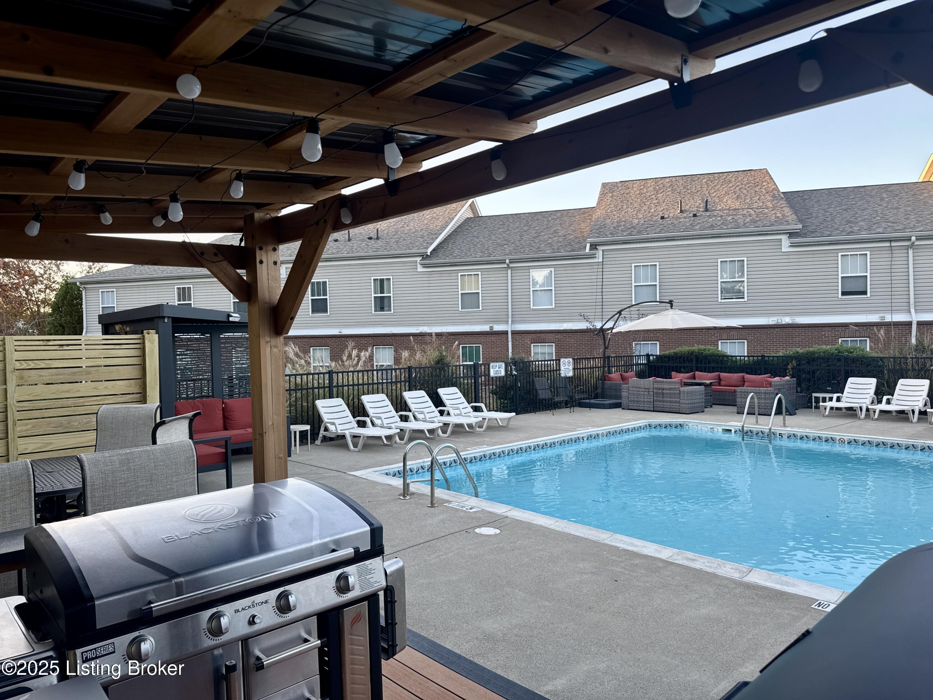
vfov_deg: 56.8
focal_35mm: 24
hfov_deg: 71.6
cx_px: 466
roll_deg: +1.6
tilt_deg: -2.5
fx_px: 647
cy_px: 350
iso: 64
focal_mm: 6.76
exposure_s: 1/264
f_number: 1.78
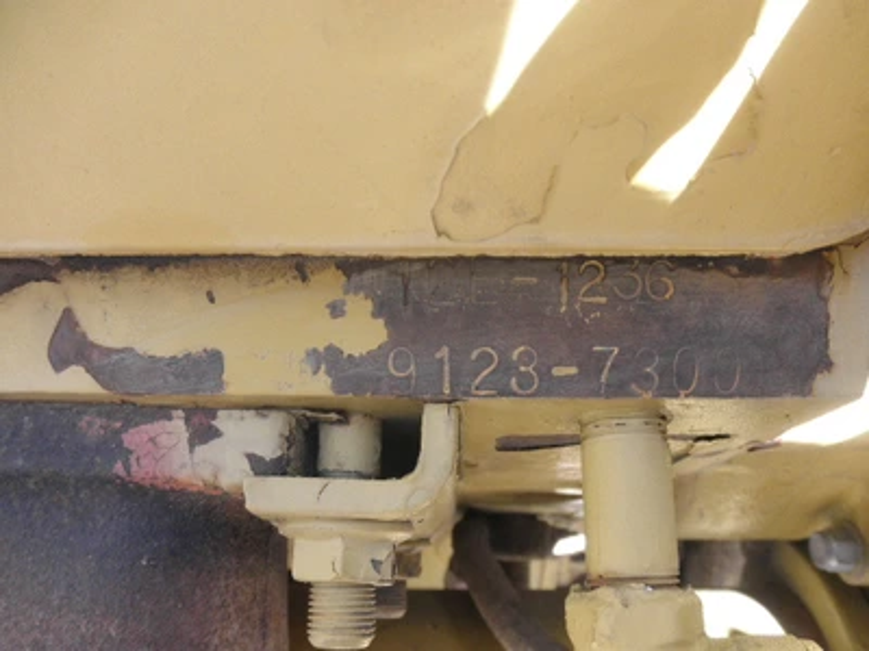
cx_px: 434
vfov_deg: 49.7
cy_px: 326
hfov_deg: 63.4
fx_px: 703
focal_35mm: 28
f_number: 3
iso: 64
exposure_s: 1/50
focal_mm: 5
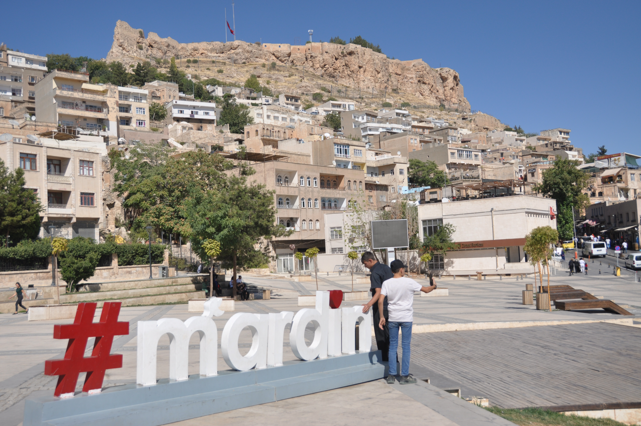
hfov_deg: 53.2
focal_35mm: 36
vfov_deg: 36.8
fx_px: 640
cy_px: 213
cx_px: 320
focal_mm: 24
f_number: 3.8
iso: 200
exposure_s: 1/3200
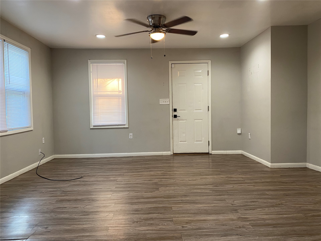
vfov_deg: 53.1
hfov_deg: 67.3
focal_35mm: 26
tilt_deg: -1.5
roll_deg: +0.6
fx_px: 241
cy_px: 120
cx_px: 160
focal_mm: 4.25
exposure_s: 1/71
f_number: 1.8
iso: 125
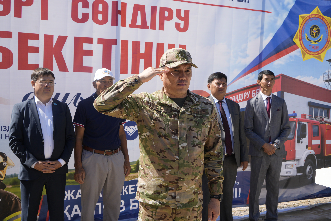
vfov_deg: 31.9
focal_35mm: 42
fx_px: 386
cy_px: 110
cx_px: 166
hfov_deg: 46.4
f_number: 9
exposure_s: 1/125
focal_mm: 42
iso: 100
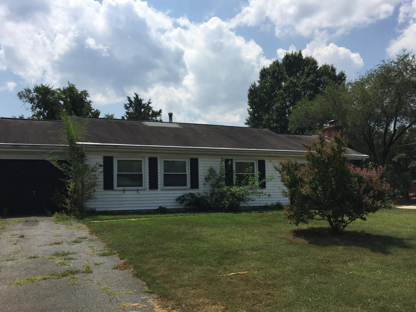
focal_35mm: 32
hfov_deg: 56.8
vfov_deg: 44.1
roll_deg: -0.2
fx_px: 385
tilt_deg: +4.8
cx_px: 211
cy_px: 169
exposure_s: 1/3968
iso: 32
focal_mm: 4.15
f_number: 2.2
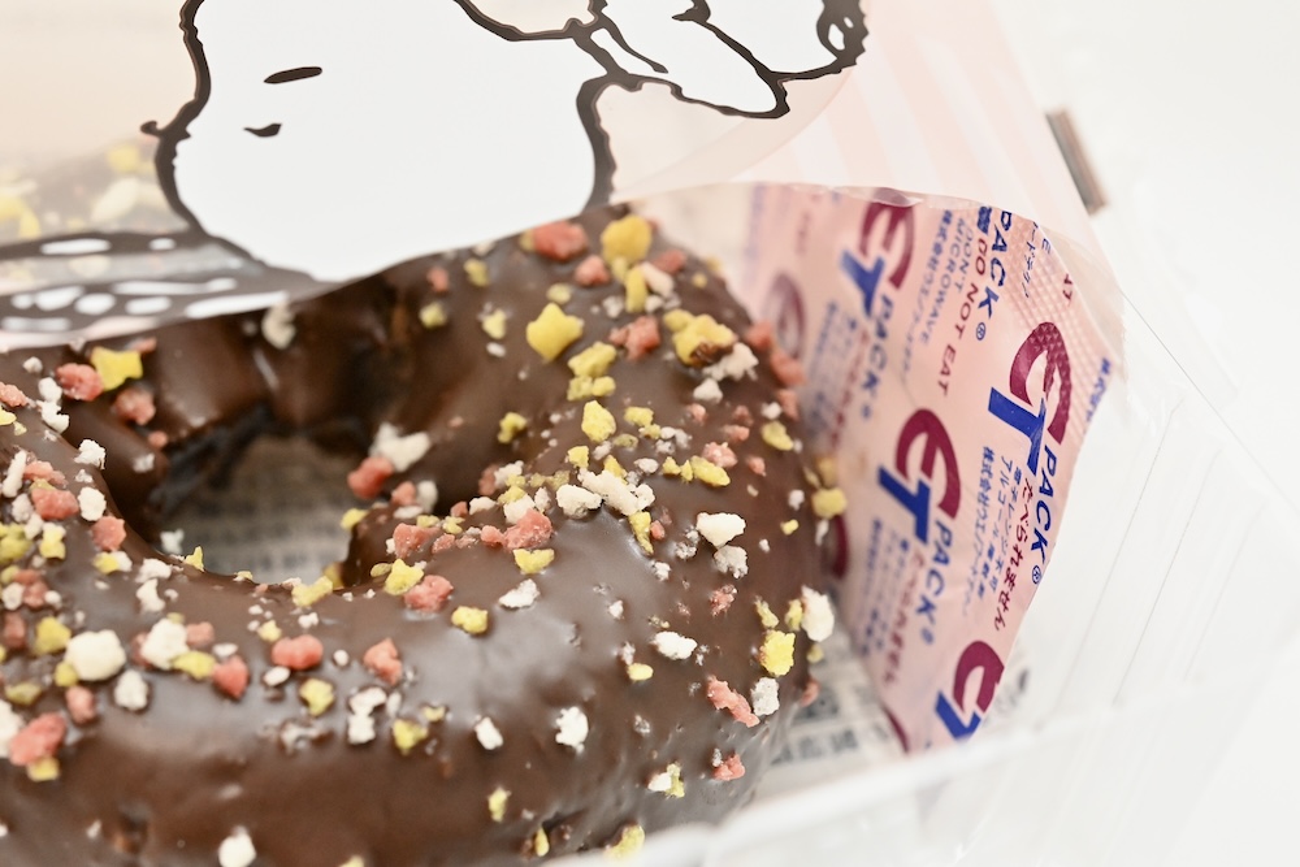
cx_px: 650
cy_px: 434
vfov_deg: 22.6
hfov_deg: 33.4
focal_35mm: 60
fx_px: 2167
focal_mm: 60
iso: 6400
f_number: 10
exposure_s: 1/200
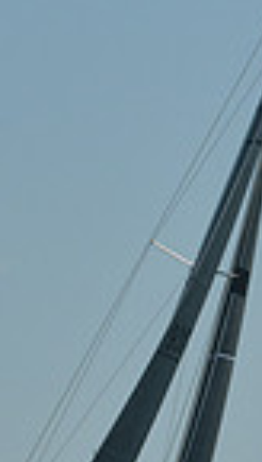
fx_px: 4736
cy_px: 220
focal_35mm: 385
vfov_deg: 5.6
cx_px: 129
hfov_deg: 3.2
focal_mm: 92
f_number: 7.1
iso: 320
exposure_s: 1/640
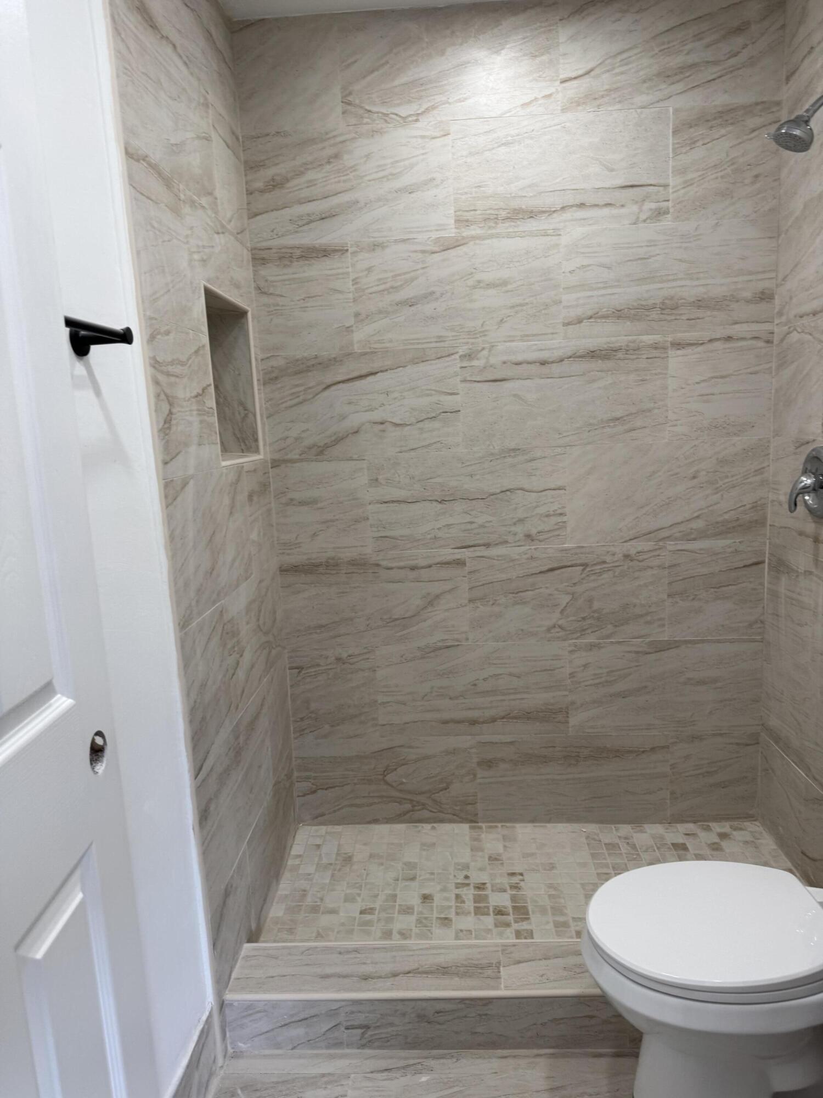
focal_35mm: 24
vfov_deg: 71.6
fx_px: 761
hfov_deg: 56.8
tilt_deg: -9.1
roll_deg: +4.7
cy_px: 549
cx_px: 412
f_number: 1.78
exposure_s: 1/120
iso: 80
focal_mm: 6.76
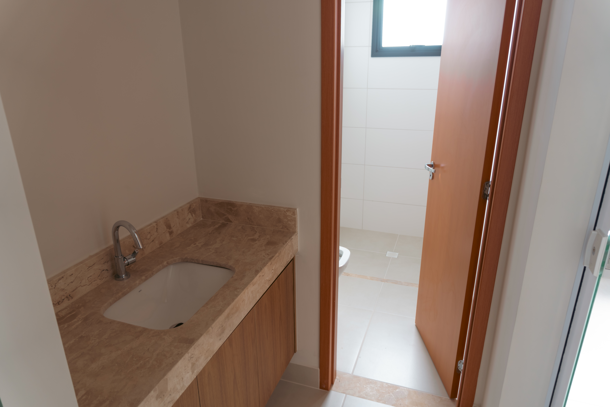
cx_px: 305
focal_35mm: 24
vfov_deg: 53.1
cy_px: 204
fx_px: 407
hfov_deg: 73.7
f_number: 3.5
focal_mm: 16
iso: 100
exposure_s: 1/6
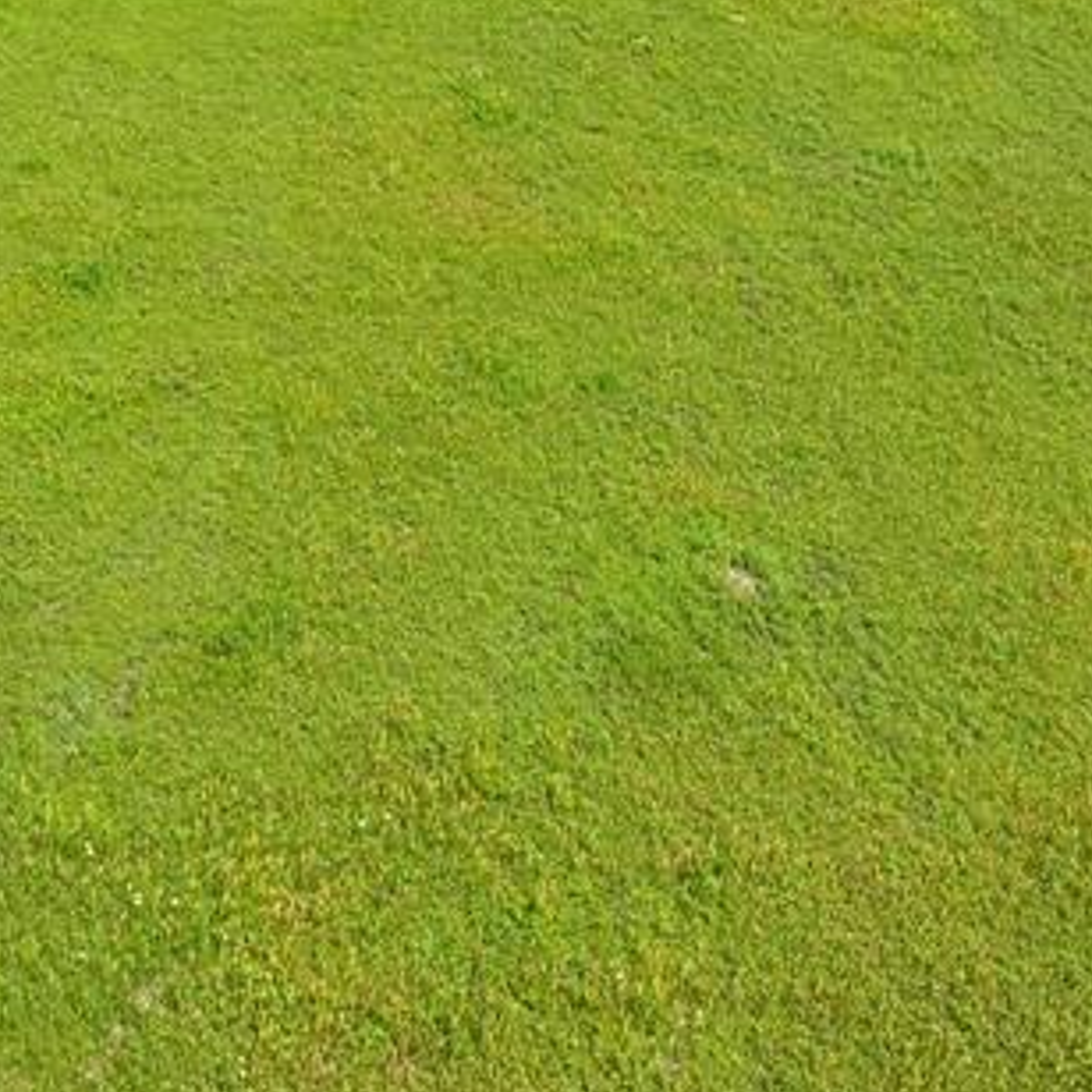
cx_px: 316
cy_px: 92
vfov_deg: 33.9
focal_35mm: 47
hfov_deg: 35.5
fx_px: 1677
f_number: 2.55
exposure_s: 1/1884
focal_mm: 16
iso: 102
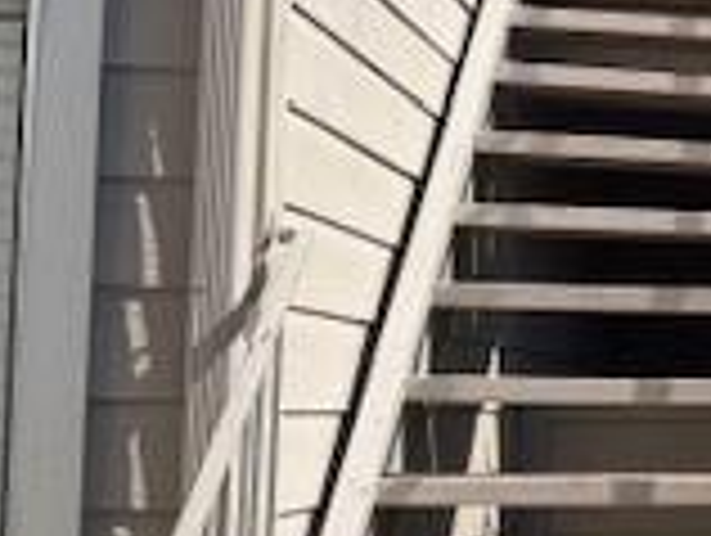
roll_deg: +1.0
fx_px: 1995
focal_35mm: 97
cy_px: 167
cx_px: 1251
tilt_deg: +8.2
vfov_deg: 15.2
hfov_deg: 16.9
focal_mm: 6.76
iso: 80
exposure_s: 1/2053
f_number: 1.78
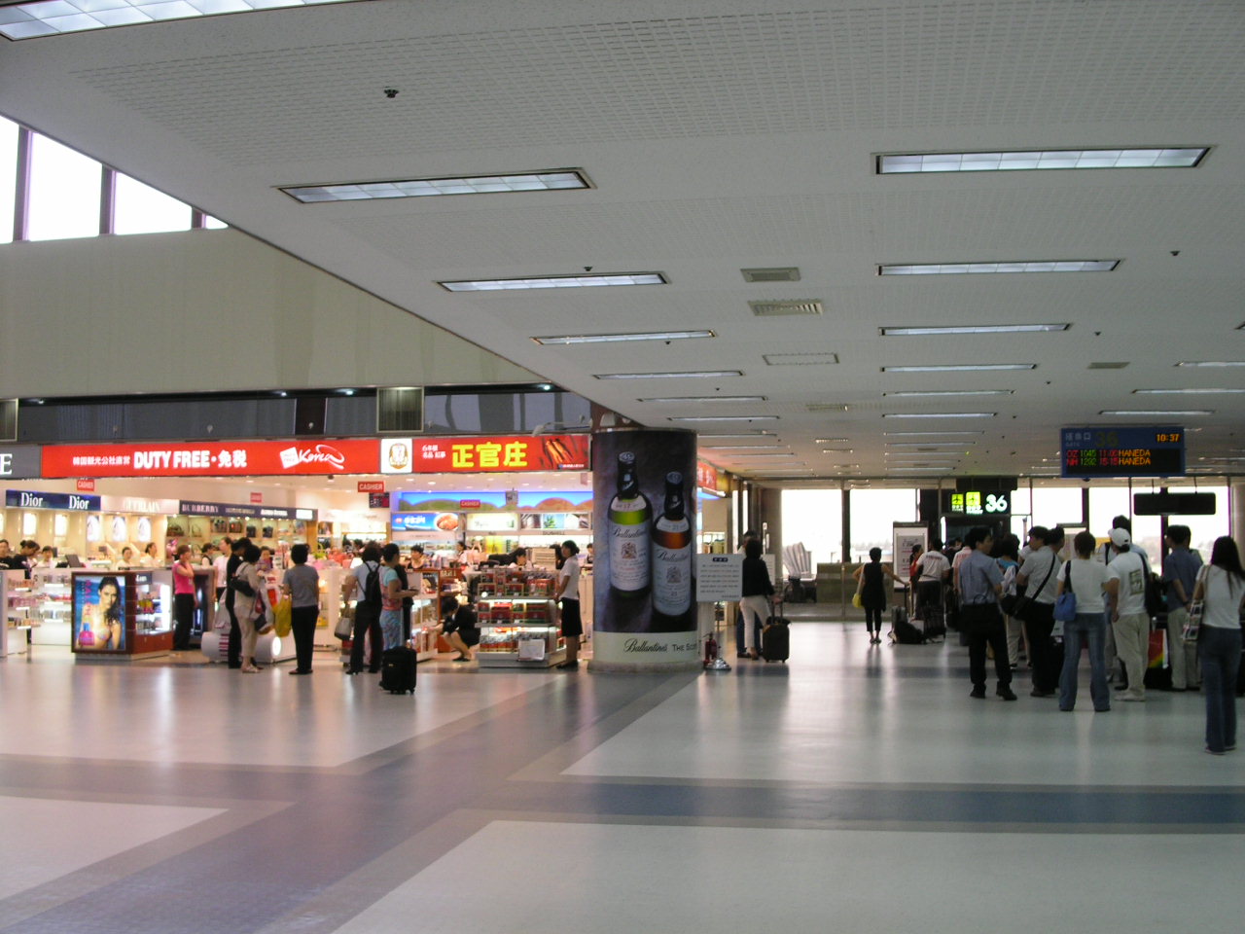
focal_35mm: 38
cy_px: 467
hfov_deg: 49.0
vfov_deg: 37.7
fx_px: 1367
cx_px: 622
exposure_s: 1/45
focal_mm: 7.8
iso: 100
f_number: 2.8
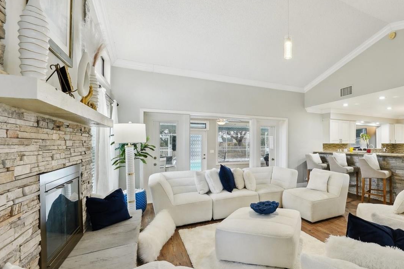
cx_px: 270
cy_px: 143
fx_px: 202
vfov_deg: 67.3
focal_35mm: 18
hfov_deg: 86.8
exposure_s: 1/25
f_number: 8
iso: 800
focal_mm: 12
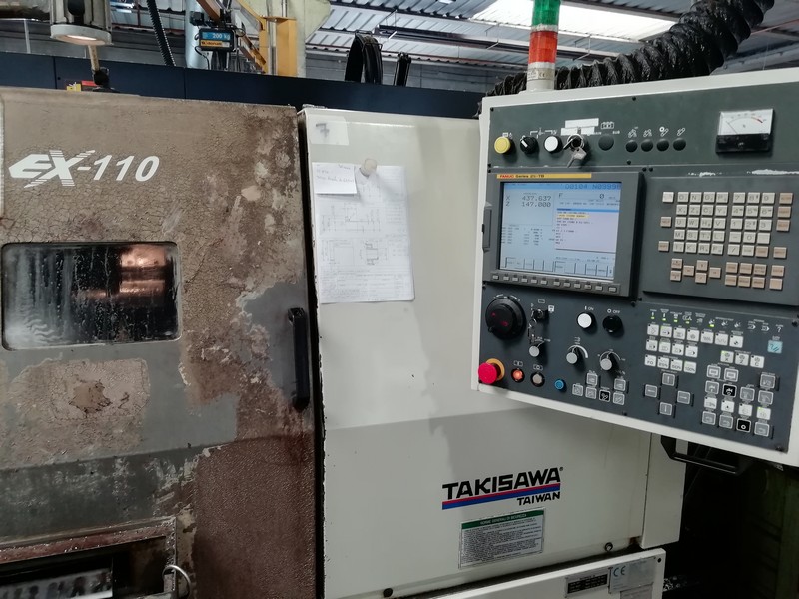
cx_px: 400
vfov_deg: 53.1
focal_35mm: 26
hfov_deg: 67.3
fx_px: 600
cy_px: 300
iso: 125
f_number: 2.2
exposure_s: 1/33.3
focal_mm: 3.46
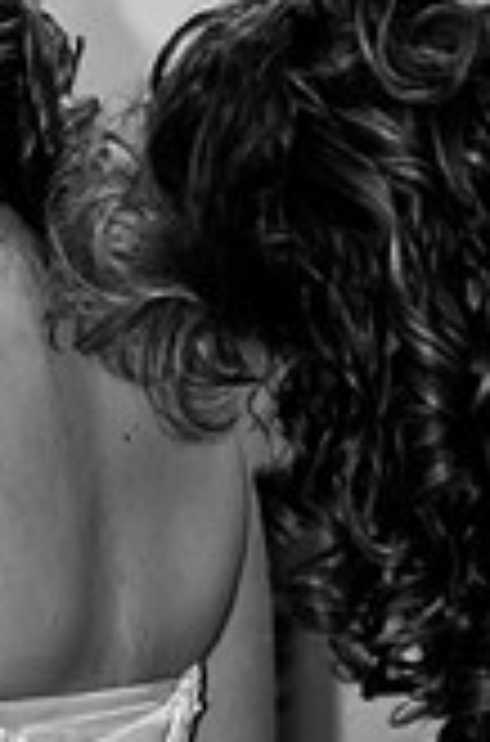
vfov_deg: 6.3
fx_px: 6739
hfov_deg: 4.2
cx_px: -43
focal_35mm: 328
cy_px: 342
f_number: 4
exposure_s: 1/60
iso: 400
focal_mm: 80
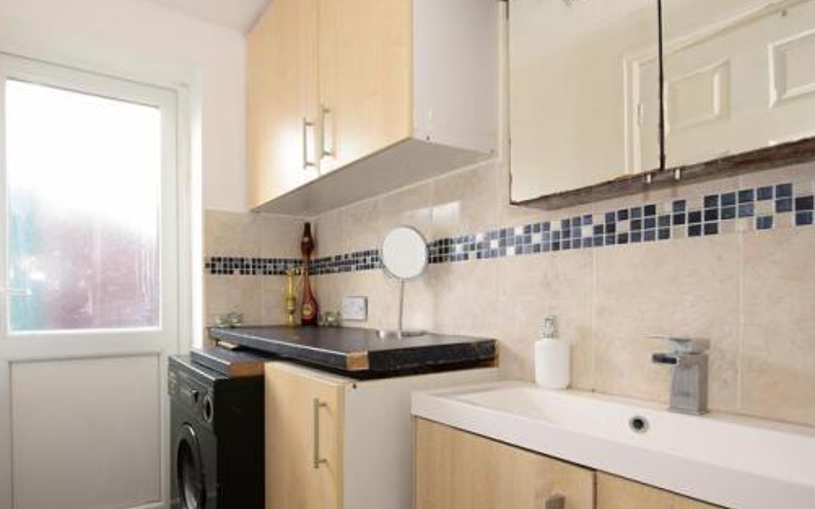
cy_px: 307
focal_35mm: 20
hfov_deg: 83.4
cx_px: 306
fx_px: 444
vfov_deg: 59.1
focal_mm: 10
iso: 400
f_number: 8
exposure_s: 1/25
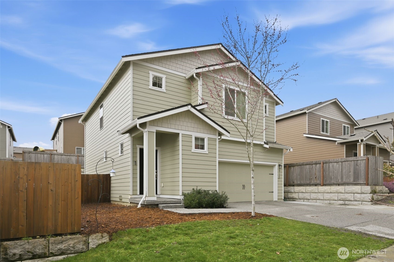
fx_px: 224
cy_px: 131
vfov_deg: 60.7
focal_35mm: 20
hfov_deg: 82.6
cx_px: 197
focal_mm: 20.5
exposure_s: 1/125
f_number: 7.1
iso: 100
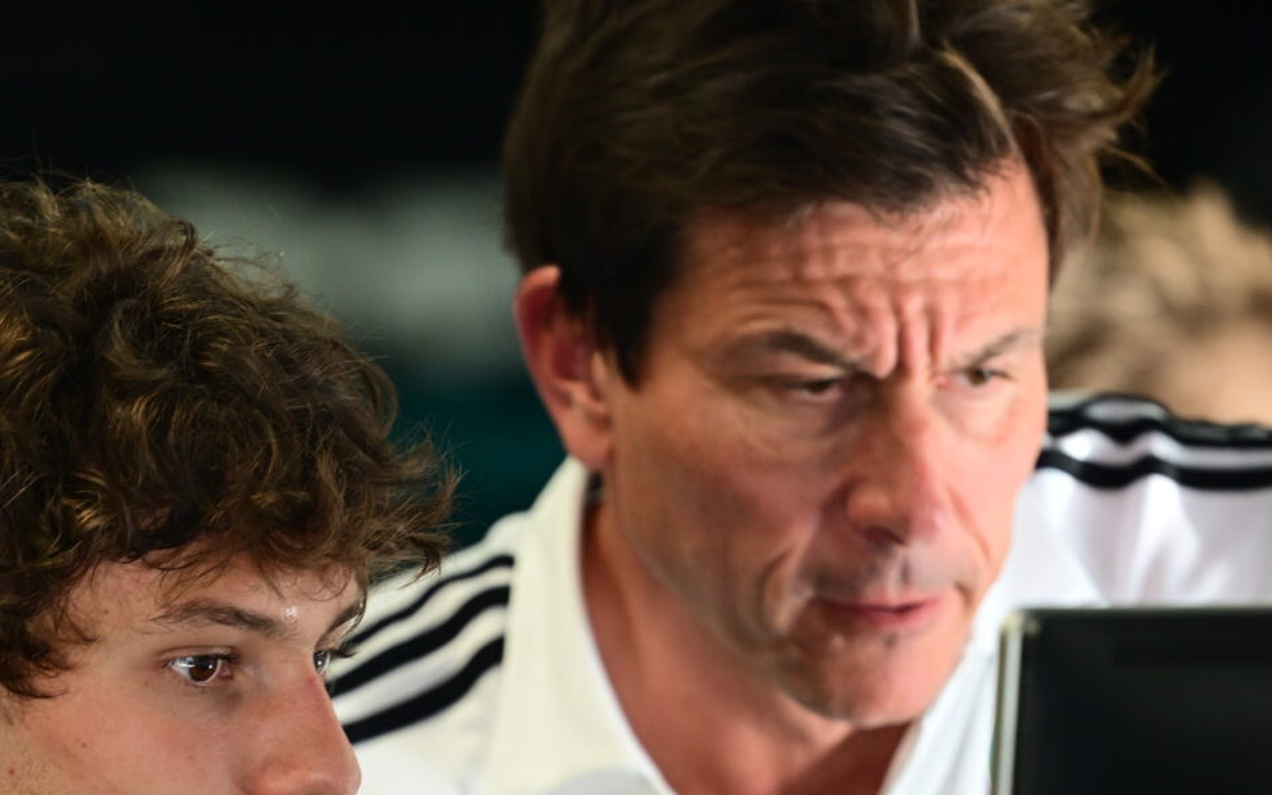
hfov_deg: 2.5
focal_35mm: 832
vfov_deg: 1.6
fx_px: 28840
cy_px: 730
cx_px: 410
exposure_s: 1/400
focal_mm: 400
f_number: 2.8
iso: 1000
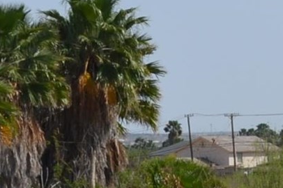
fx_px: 2498
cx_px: 444
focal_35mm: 318
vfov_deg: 4.3
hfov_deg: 6.4
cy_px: 49
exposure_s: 1/250
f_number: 8
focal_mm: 28
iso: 100
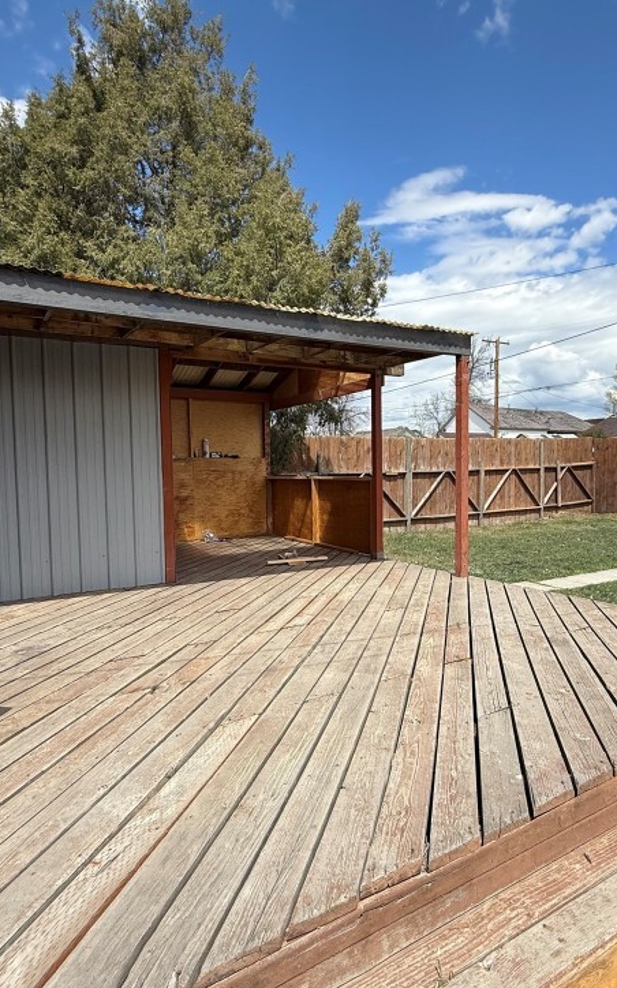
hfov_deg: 57.2
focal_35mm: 21
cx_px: 326
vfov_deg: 82.3
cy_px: 508
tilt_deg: -3.3
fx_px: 565
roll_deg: +0.7
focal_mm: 2.22
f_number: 2.2
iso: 50
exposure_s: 1/1698
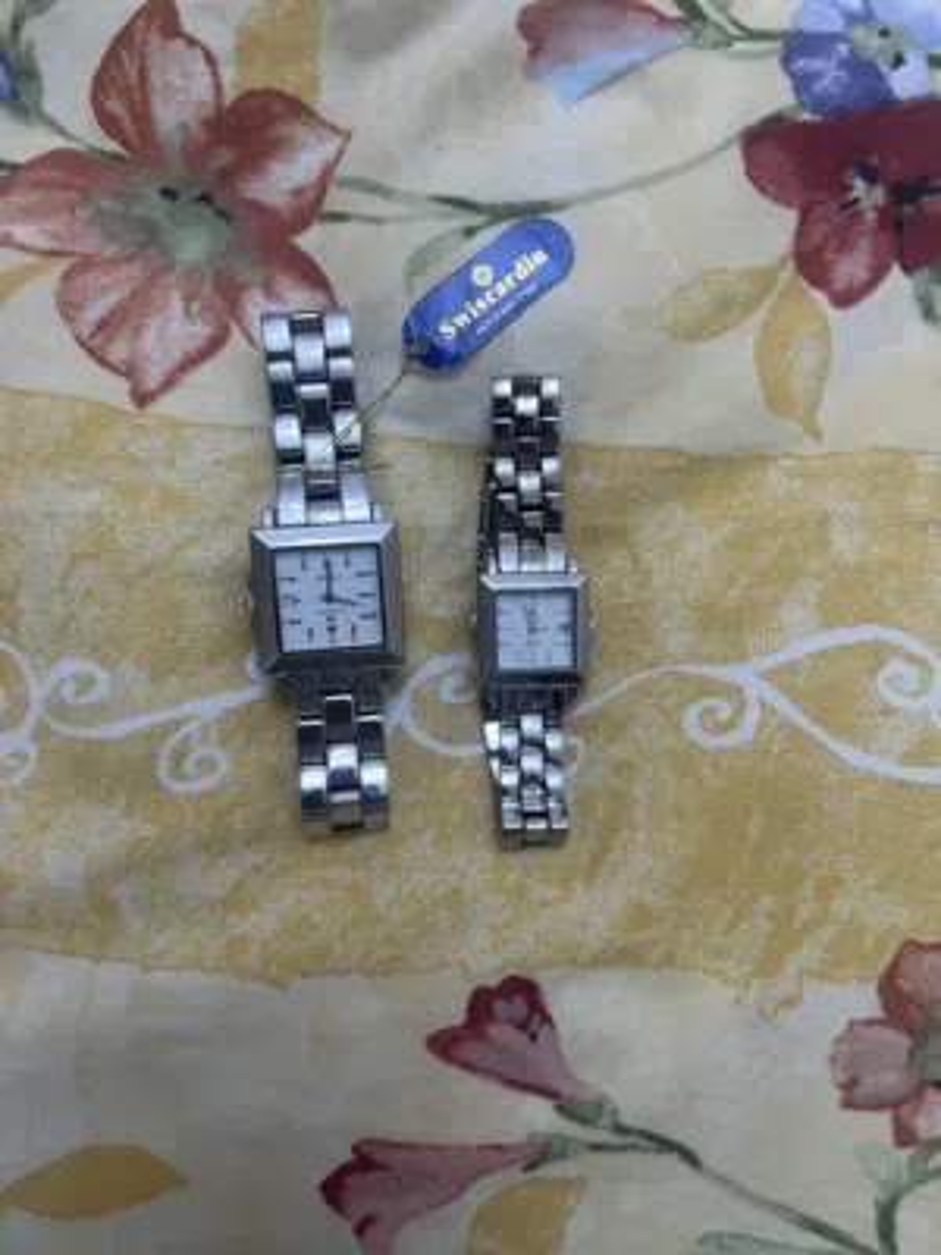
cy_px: 628
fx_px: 942
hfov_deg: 53.1
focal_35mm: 26
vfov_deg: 67.3
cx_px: 470
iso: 160
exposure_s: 1/50
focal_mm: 5.7
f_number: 1.5
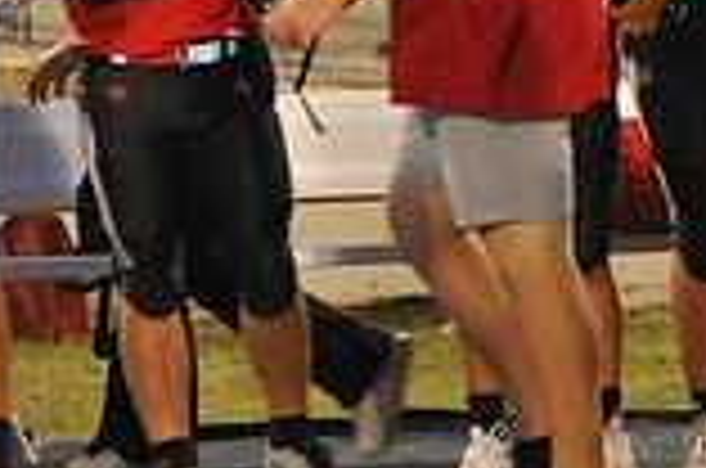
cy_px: 81
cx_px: 1178
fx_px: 12330
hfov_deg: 3.3
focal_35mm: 630
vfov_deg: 2.2
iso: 4000
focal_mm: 170
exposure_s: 1/125
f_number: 5.6
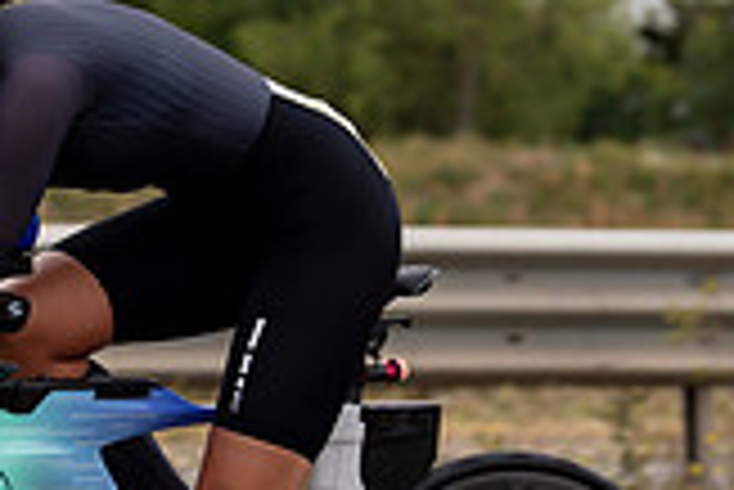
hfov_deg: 8.0
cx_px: 77
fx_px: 5244
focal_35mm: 257
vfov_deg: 5.4
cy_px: 294
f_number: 3.2
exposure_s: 1/800
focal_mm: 70
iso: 100
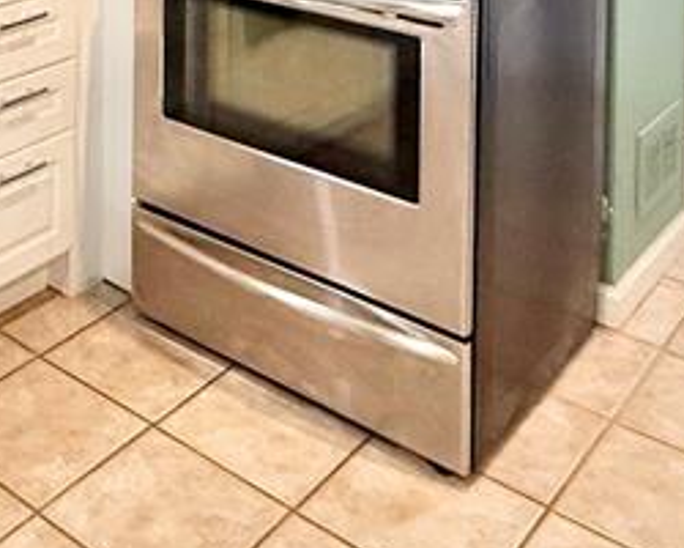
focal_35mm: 56
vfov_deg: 22.4
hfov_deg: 31.9
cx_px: 66
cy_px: -271
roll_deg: +0.6
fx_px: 1134
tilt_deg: -1.9
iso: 320
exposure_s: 1/120
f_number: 2.2
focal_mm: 2.22
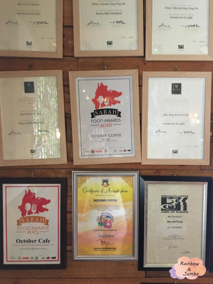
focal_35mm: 29
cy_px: 142
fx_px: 238
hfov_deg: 48.2
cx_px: 106
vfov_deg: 61.7
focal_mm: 4.15
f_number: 2.2
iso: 200
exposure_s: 1/33
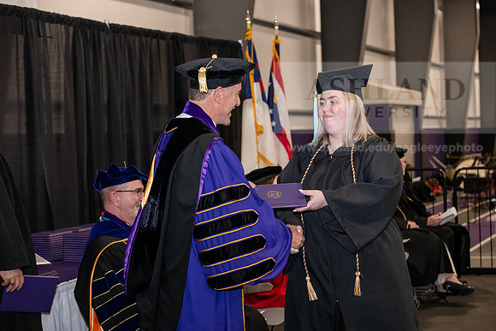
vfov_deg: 19.5
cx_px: 248
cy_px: 166
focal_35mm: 70
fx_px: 965
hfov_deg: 28.8
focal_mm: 70
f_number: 5
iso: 2500
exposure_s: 1/200
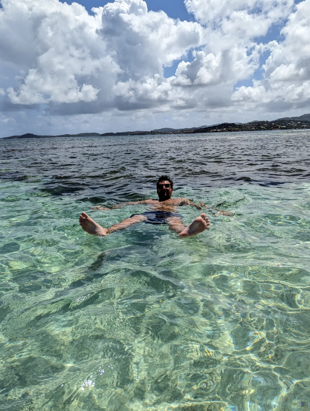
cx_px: 149
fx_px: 310
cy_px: 201
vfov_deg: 67.2
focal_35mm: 26
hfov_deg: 53.2
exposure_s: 1/3534
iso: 48
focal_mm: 6.81
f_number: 1.85
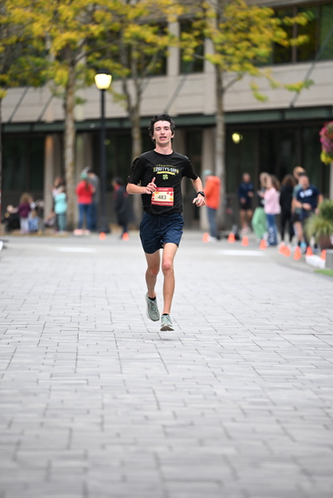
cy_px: 249
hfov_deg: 6.9
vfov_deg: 10.3
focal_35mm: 200
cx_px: 166
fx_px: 2773
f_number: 2.8
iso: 1600
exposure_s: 1/1000
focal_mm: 200
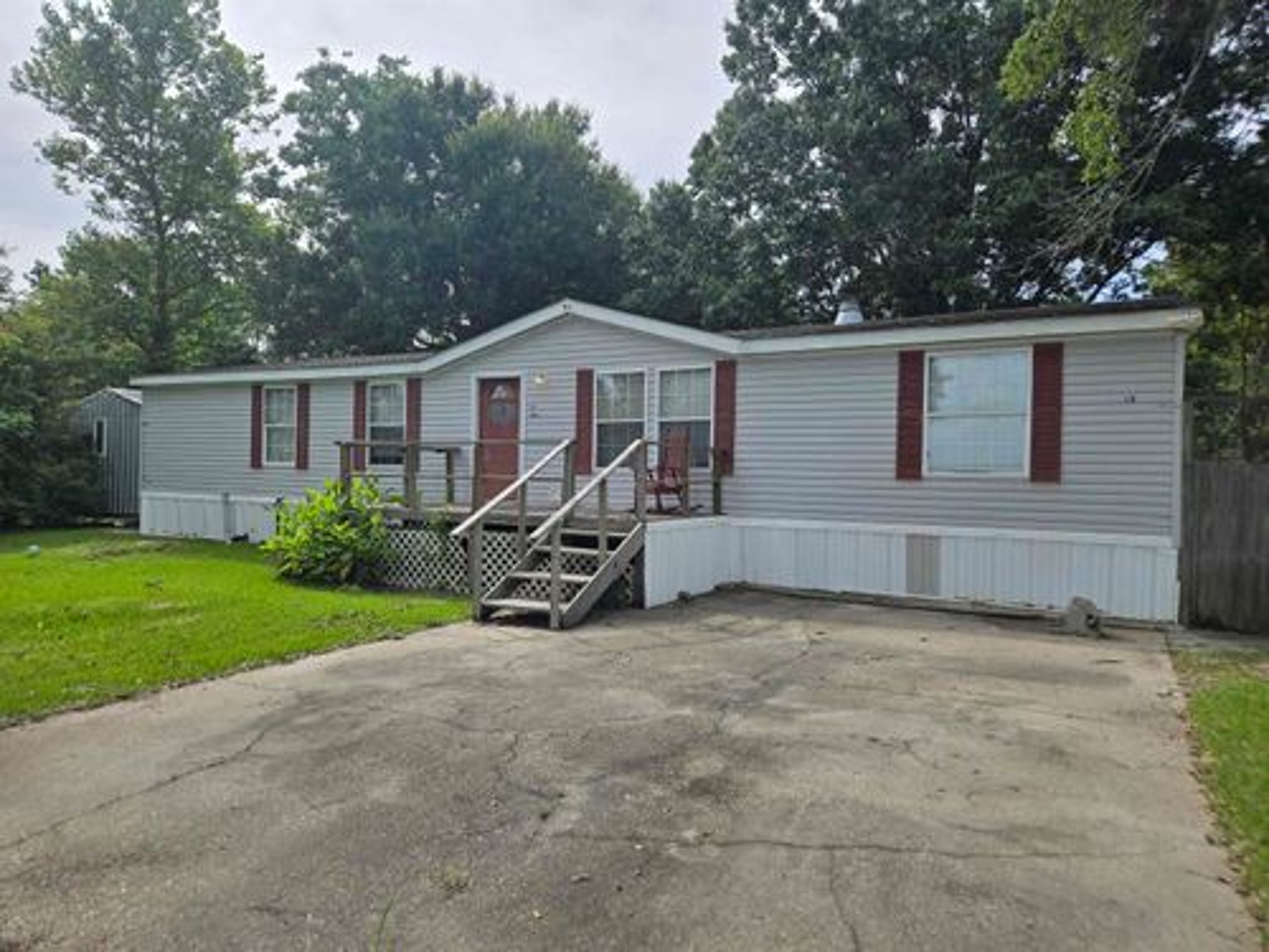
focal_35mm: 23
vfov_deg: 58.9
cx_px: 634
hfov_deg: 73.9
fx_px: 843
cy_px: 476
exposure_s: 1/2094
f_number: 1.8
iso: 25
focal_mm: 5.4
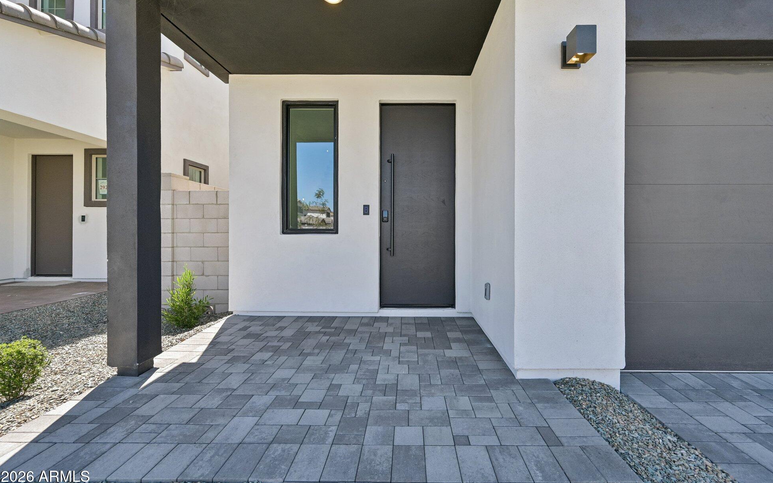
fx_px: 316
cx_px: 405
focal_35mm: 15
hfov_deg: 101.4
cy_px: 230
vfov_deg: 74.7
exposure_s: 1/250
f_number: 8
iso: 180
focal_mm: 14
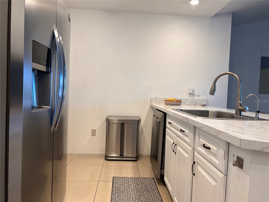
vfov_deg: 53.1
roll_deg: -2.8
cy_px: 101
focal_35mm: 26
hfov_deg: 67.3
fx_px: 202
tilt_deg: -3.1
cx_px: 134
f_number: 1.5
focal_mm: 5.7
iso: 100
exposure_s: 1/120
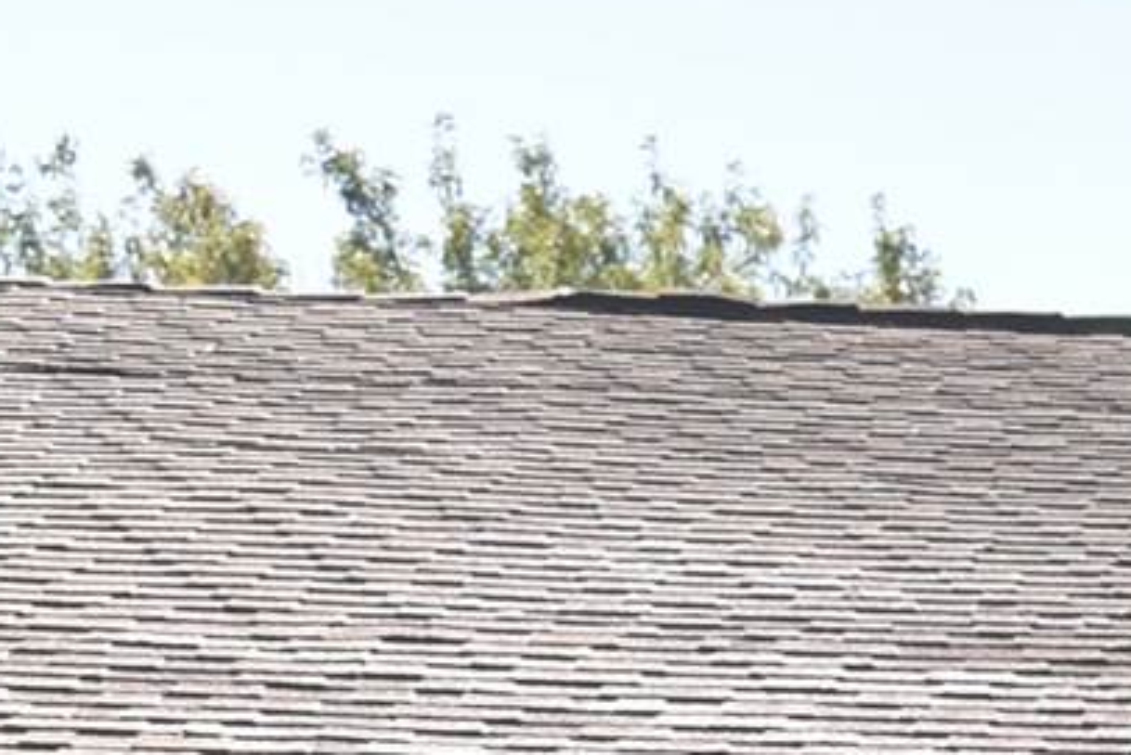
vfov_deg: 4.4
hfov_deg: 6.7
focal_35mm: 295
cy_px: 2460
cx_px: 2594
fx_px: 9271
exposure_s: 1/200
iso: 100
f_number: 6.3
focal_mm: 26
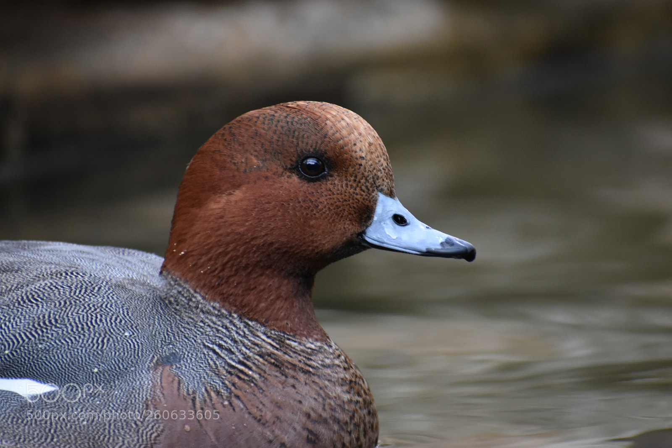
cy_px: 224
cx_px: 336
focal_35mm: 450
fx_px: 8400
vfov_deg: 3.1
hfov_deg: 4.6
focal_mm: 300
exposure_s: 1/125
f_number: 6.3
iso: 900
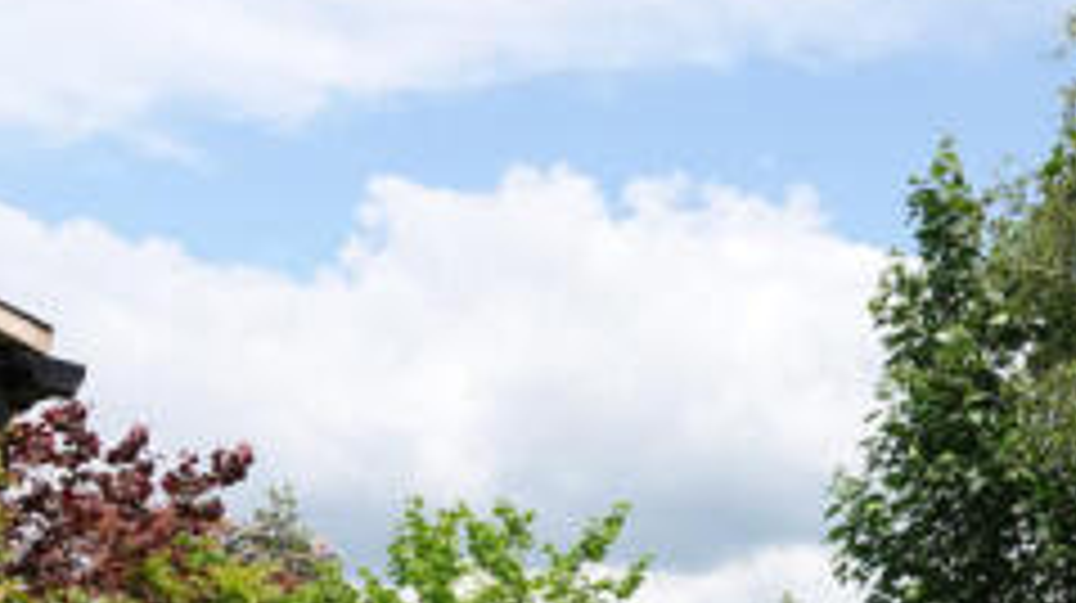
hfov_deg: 30.1
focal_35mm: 69
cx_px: 817
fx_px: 1967
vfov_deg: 15.8
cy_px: 952
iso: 100
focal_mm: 8.8
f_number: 4
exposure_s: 1/500
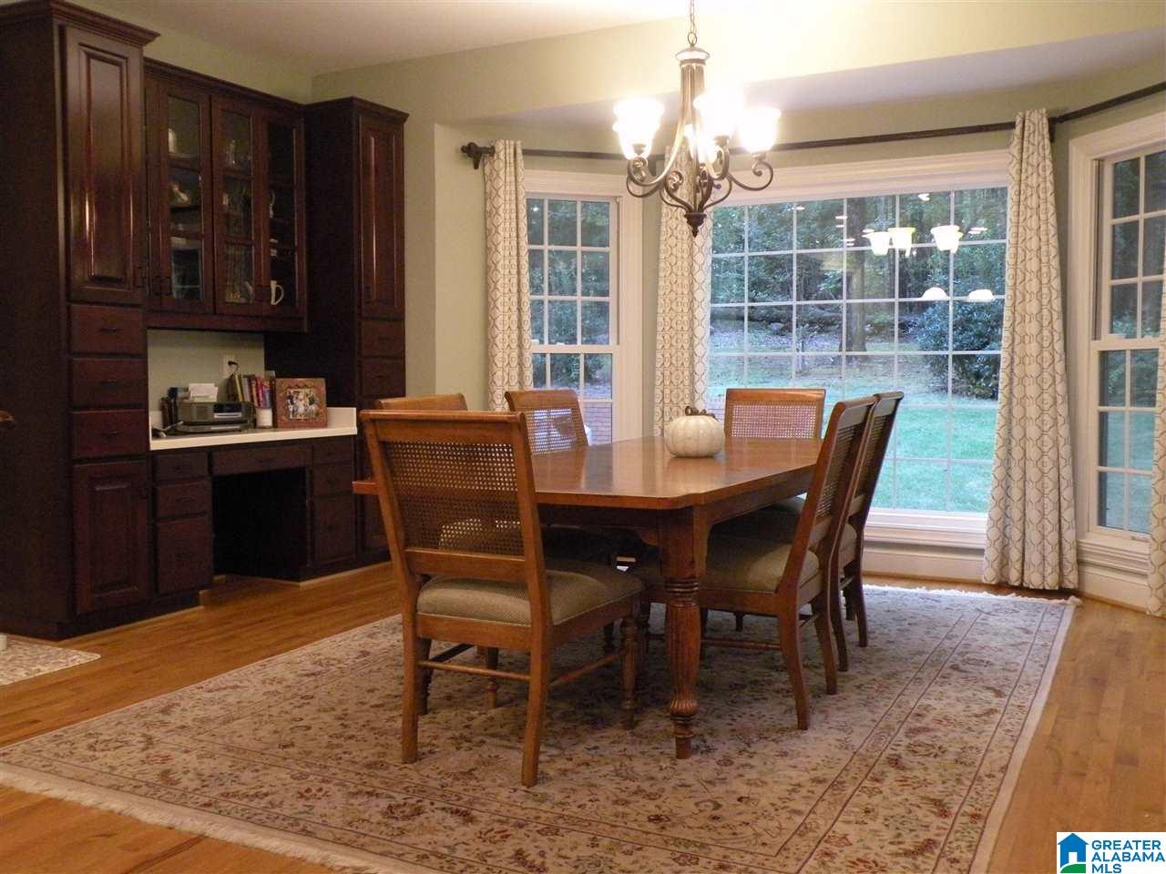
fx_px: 1112
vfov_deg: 42.9
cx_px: 583
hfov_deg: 55.4
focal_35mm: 33
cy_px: 437
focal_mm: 5.8
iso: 400
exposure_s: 1/26.1
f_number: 3.2
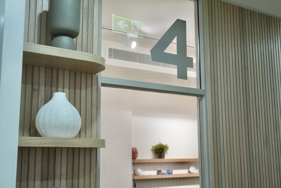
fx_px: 336
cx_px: 140
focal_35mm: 43
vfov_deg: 31.2
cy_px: 94
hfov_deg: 45.4
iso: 500
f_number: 4
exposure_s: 1/50
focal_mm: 43
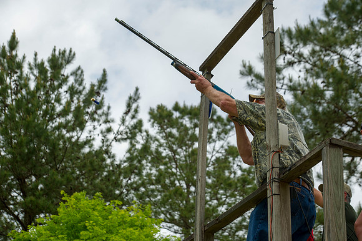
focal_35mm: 105
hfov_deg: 19.5
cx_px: 181
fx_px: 1055
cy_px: 120
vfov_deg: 13.0
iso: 200
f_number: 7.1
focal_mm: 105
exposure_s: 1/500
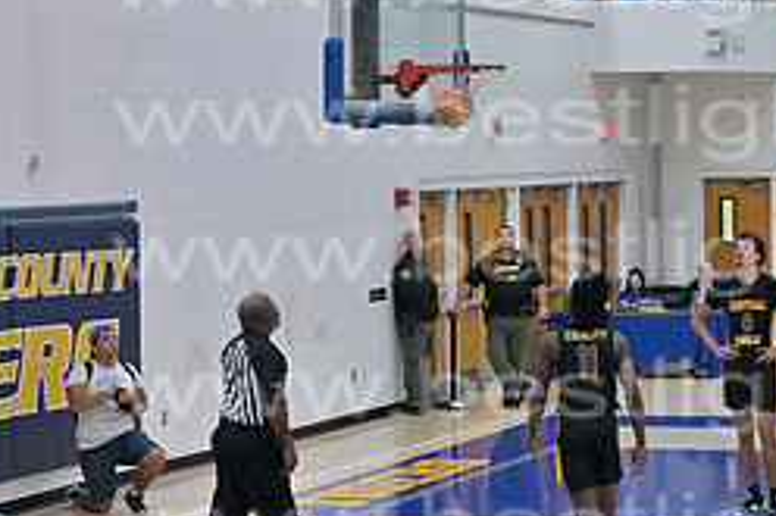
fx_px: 2520
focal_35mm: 117
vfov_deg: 11.7
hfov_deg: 17.0
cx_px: 826
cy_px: 191
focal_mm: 50
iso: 6400
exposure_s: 1/800
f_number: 4
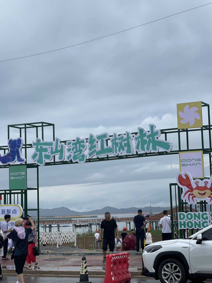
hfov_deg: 20.4
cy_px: 147
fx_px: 588
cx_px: 100
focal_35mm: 72
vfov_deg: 27.0
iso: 32
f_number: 2.2
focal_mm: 7.5
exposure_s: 1/995
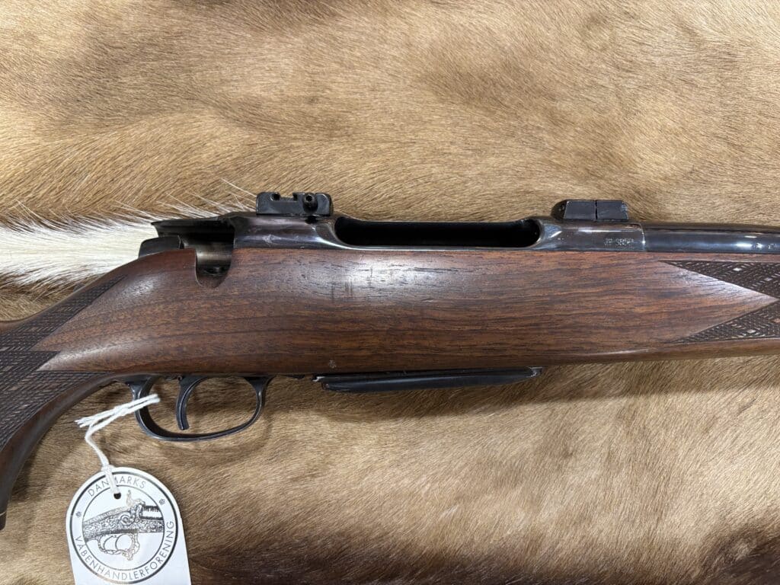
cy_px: 292
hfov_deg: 67.3
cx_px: 390
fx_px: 586
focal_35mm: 26
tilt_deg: -83.3
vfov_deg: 53.1
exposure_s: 1/60
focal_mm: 5.96
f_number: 1.6
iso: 200
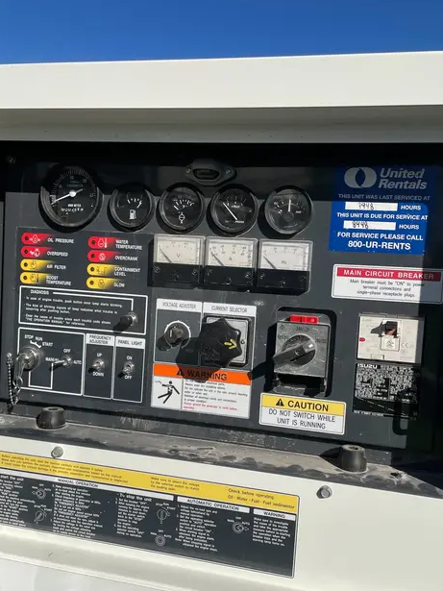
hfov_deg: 45.4
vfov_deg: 58.3
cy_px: 324
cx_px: 242
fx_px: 529
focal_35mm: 31
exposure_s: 1/9091
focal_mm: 4.2
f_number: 1.6
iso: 50
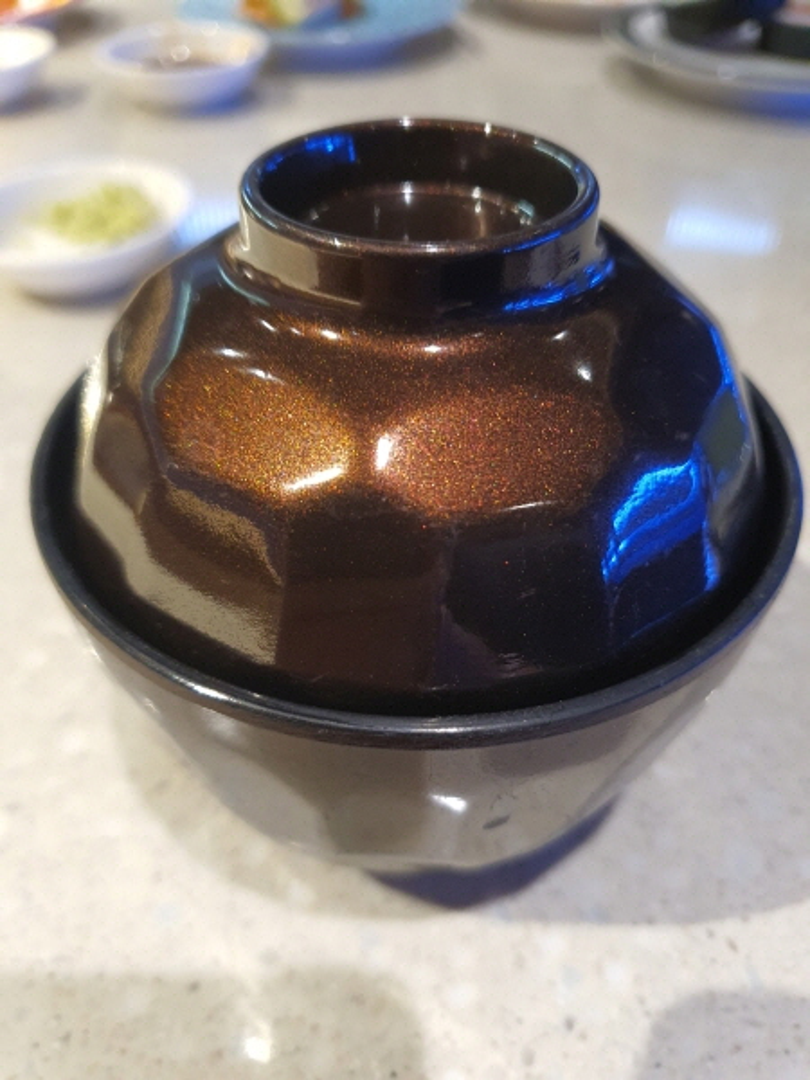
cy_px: 540
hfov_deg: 53.1
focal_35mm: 26
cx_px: 405
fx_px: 811
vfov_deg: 67.3
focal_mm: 4.3
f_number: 1.5
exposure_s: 1/60
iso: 200
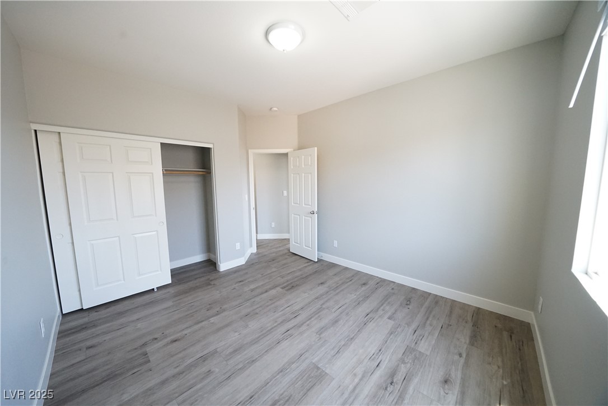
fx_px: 203
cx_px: 304
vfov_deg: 90.0
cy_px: 203
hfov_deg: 112.6
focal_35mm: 12
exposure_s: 1/125
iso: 4000
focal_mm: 12
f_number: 6.3
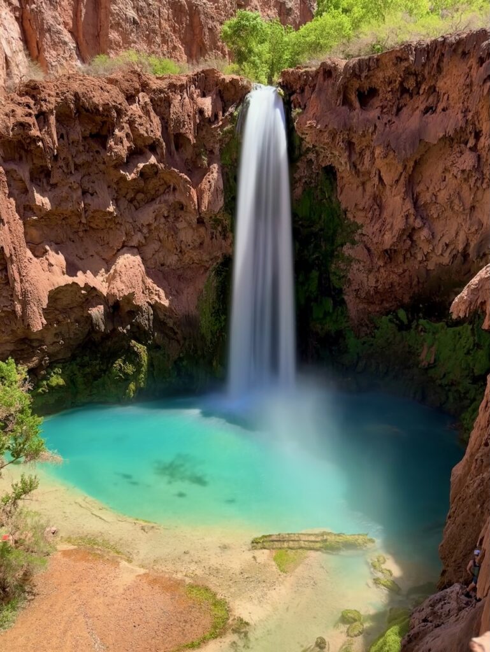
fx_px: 453
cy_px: 326
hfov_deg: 56.9
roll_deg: +0.0
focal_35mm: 24
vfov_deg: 71.6
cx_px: 245
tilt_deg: -11.6
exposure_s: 1/1869
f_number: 1.78
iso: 80
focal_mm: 6.76
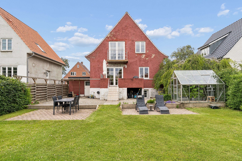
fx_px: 151
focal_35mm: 22
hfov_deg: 77.3
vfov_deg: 56.1
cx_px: 121
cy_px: 80
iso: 250
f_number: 8
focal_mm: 15
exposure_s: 1/320
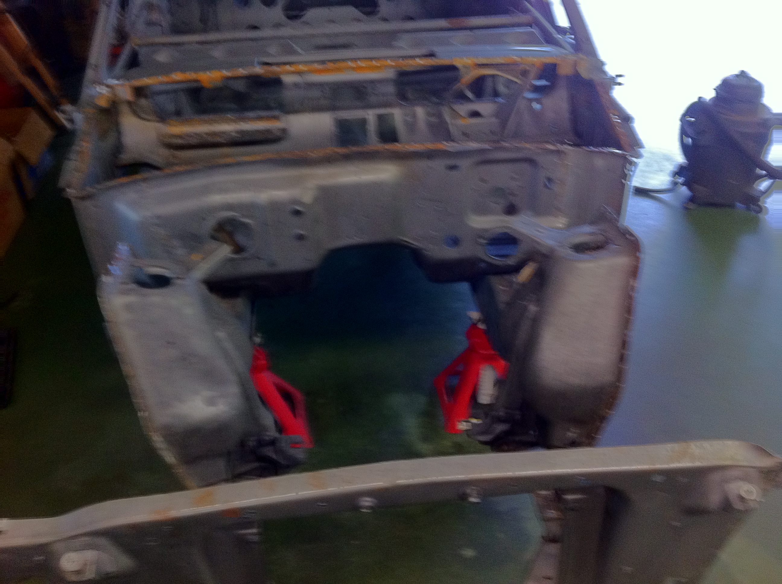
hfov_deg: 52.7
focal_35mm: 35
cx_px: 391
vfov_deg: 40.6
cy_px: 292
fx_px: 790
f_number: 2.8
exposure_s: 1/15
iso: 320
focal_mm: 3.85
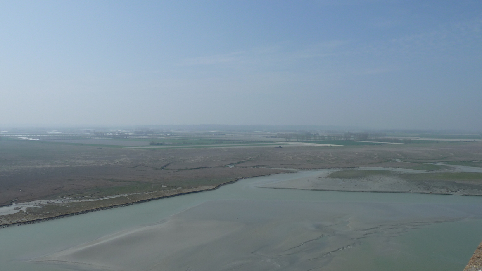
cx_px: 245
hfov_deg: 67.9
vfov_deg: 41.3
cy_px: 166
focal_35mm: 28
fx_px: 358
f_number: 5.6
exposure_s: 1/640
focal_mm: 4.1
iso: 80
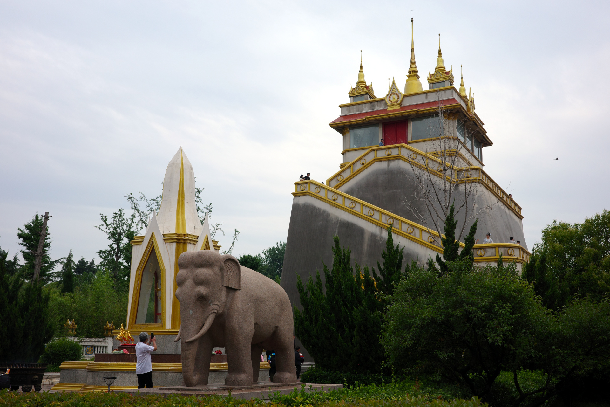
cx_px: 305
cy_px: 204
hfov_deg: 48.5
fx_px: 678
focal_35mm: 40
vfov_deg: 33.4
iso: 200
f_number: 5.6
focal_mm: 26
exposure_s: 1/1000
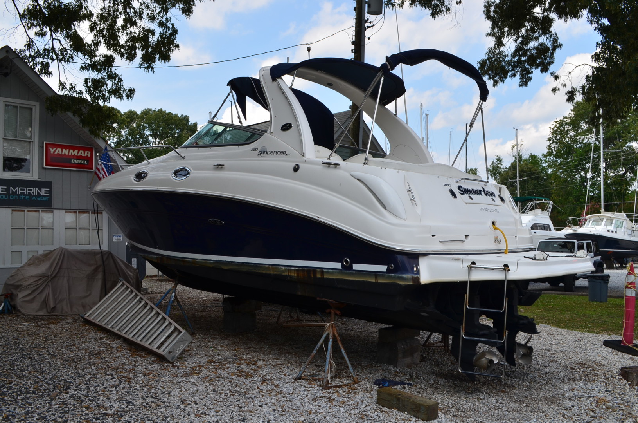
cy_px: 212
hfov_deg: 57.3
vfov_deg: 39.8
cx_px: 319
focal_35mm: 33
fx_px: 584
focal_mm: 22
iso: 125
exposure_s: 1/125
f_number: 11
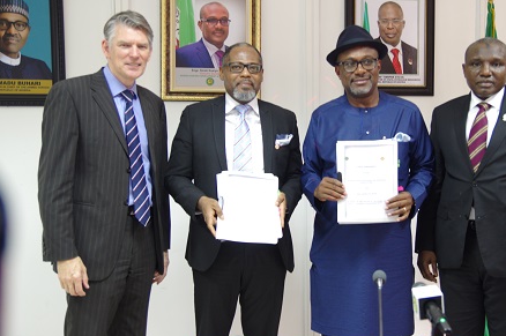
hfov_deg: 41.1
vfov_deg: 28.0
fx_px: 674
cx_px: 287
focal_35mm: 48
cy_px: 154
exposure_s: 1/13
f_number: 2.8
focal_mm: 28.13
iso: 500
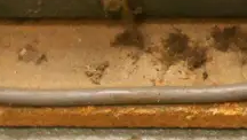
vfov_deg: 3.9
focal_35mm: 310
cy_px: -196
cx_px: 64
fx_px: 2032
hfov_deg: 6.9
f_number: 5.6
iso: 3200
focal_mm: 30
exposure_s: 1/50
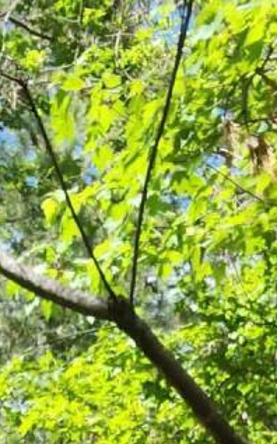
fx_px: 1051
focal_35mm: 87
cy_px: 762
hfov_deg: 14.9
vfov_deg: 19.1
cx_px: 49
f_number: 2.2
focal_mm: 2.2
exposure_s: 1/444
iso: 50
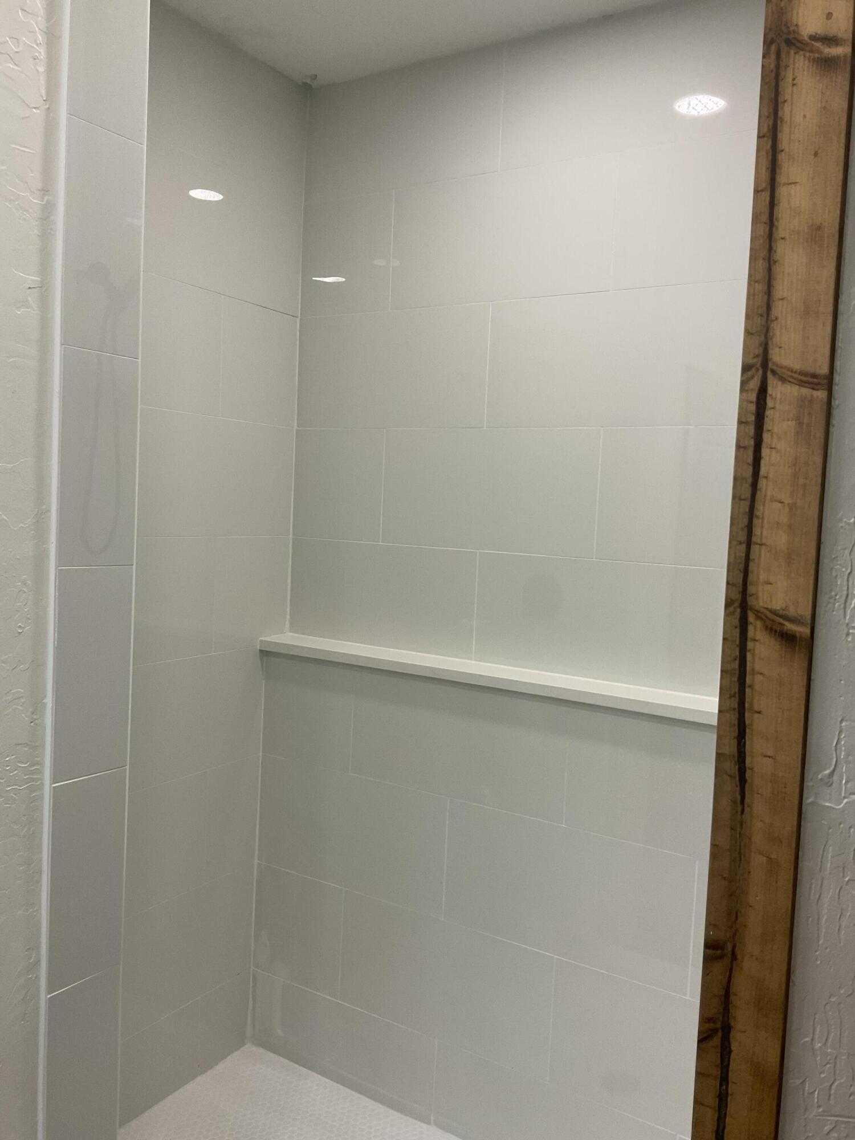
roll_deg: -2.9
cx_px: 428
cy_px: 570
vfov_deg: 61.7
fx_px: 955
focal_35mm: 29
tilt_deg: -4.4
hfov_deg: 48.2
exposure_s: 1/60
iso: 40
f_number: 1.8
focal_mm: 3
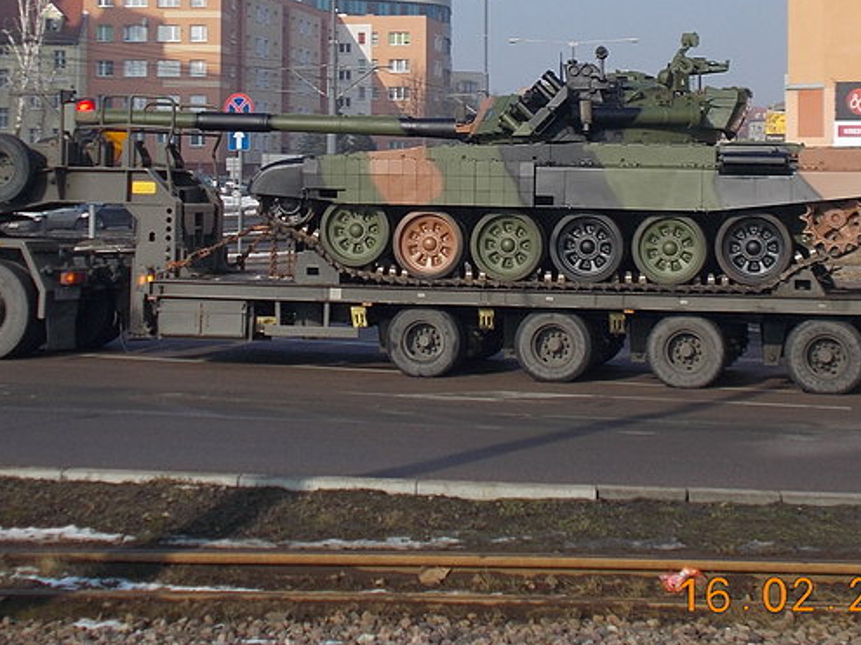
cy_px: 145
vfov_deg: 18.3
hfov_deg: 24.4
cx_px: 424
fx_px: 1989
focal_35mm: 80
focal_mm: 7.9
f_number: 10.6
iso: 80
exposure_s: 1/125
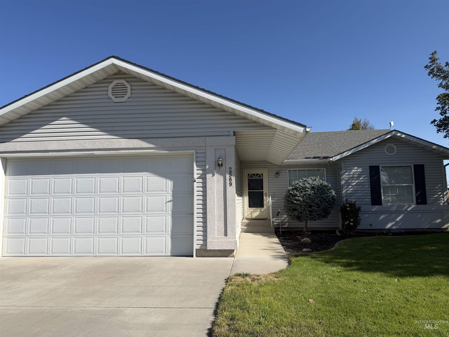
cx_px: 224
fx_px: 311
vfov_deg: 56.8
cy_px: 168
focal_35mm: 24
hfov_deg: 71.6
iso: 80
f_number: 1.78
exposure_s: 1/5714
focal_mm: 6.76
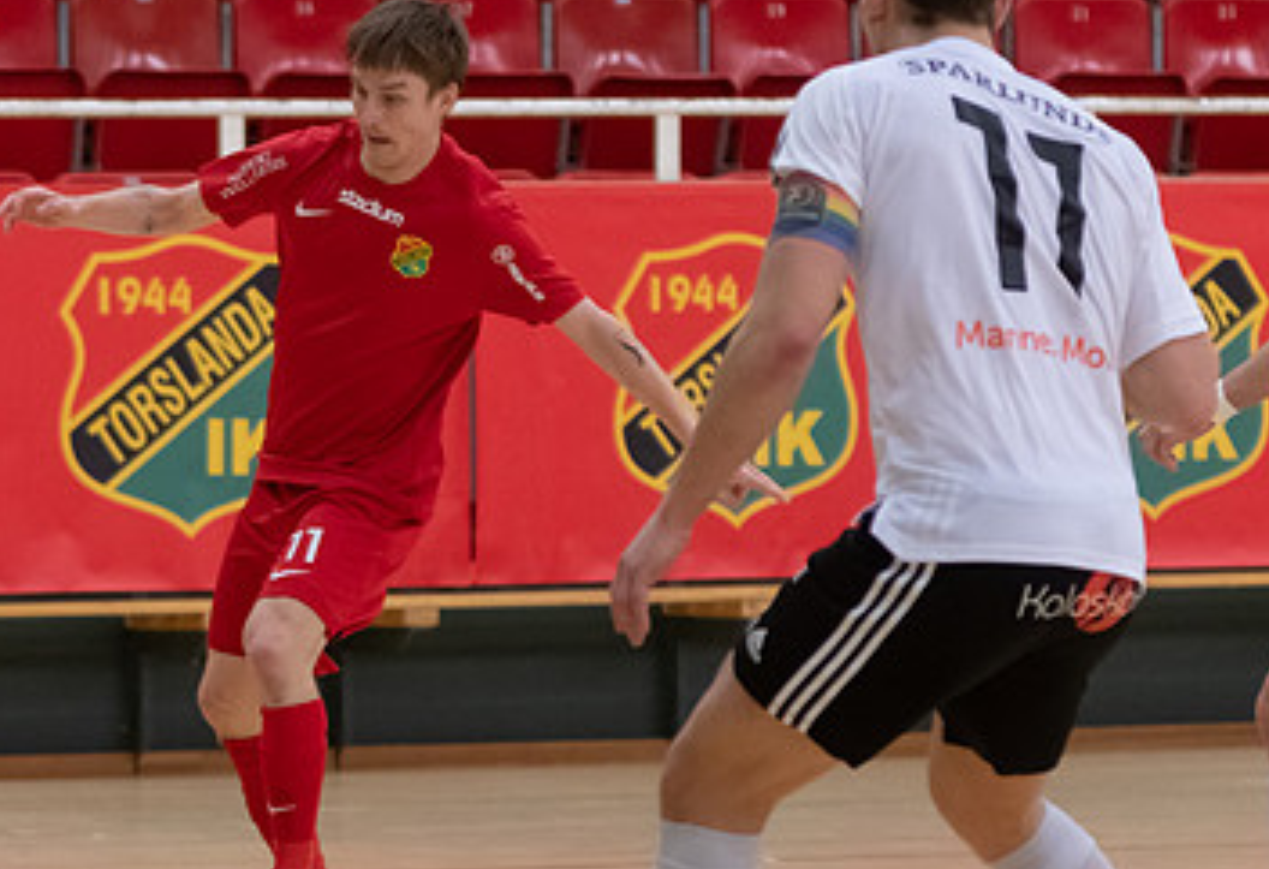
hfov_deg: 7.2
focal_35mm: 282
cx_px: 331
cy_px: 763
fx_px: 10023
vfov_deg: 5.0
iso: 720
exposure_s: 1/800
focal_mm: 86
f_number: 2.8
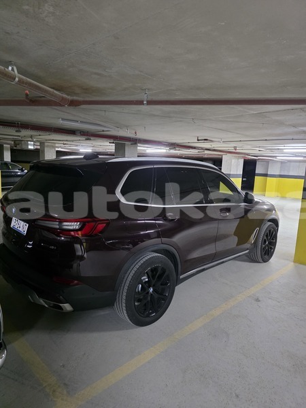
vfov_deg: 73.9
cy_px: 204
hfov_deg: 58.9
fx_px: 271
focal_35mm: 23
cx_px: 153
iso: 1250
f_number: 1.7
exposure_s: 1/50
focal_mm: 6.3
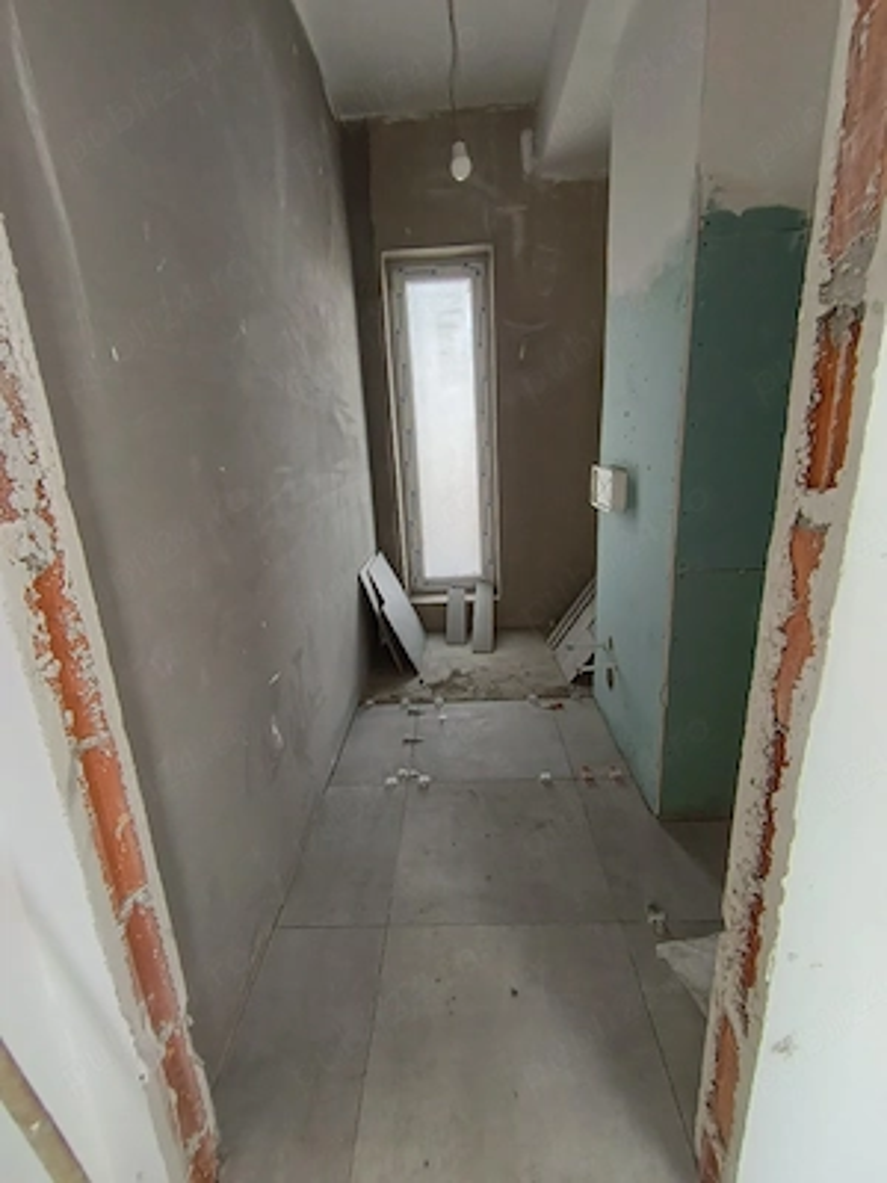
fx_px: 581
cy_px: 592
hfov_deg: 74.7
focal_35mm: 17
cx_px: 444
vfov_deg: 91.0
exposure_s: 1/50
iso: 446
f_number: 2.2
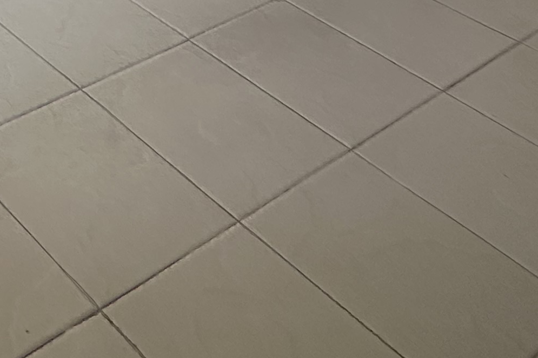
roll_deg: -1.2
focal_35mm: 59
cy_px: -350
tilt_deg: -12.0
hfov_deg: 26.0
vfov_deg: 17.1
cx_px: -248
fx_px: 882
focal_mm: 2.22
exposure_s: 1/204
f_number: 2.2
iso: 40
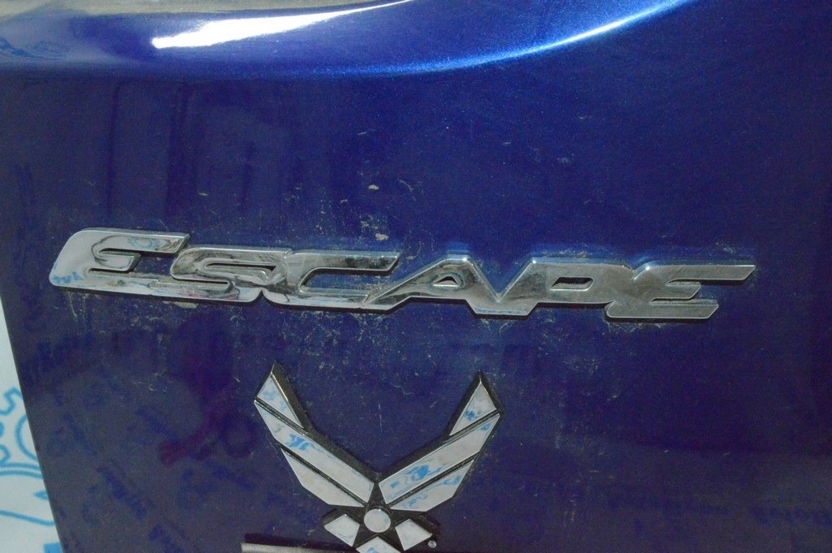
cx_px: 416
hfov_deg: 62.0
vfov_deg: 43.5
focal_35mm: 30
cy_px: 276
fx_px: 693
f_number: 25
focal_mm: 20
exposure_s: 1/50
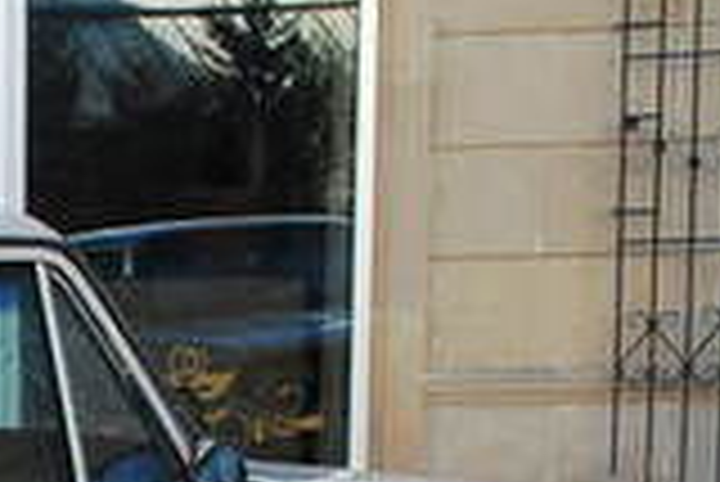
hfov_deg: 13.2
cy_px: 757
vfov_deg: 9.8
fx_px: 2722
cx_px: -680
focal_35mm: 136
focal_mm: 22
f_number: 5.6
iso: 180
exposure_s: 1/125
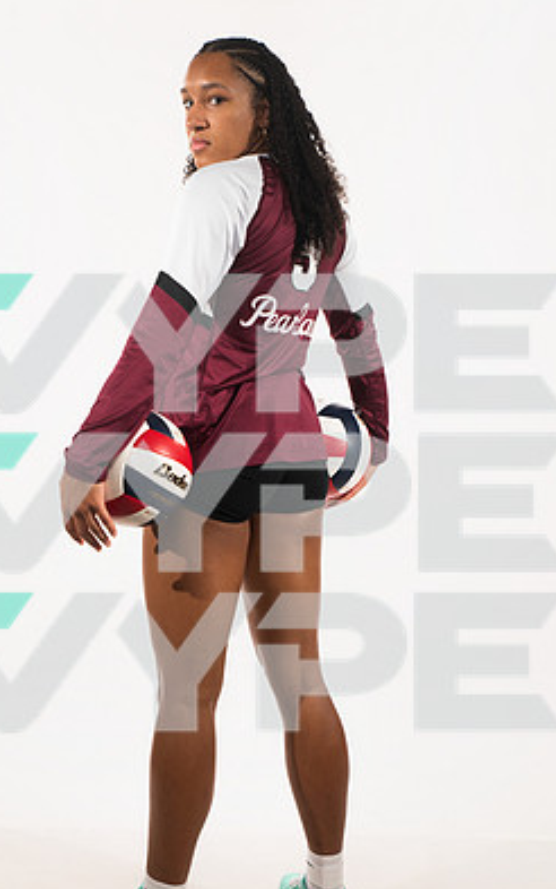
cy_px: 504
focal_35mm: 49
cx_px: 235
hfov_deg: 26.3
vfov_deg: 41.0
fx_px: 1187
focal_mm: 42
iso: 500
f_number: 7.1
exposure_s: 1/320
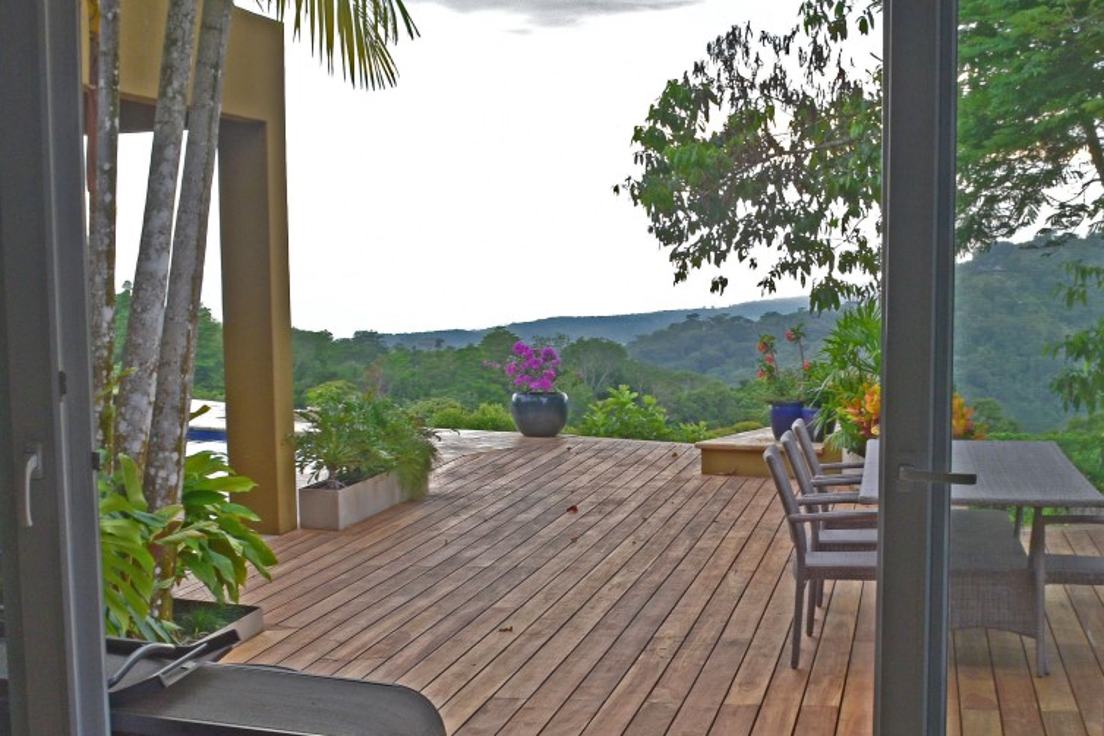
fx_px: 1779
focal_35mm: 58
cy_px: 518
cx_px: 694
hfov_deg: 34.3
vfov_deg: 23.2
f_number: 9
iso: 400
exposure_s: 1/100
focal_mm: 18
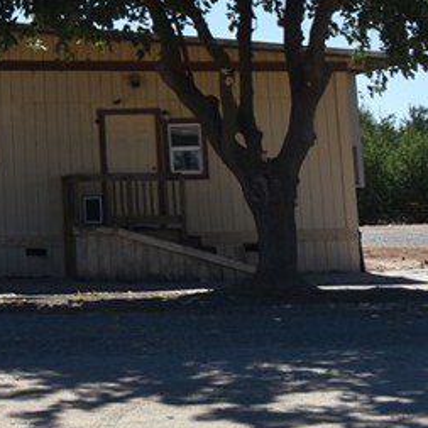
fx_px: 1301
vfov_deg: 17.8
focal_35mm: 93
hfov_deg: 16.6
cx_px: -262
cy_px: -85
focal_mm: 18
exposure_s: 1/200
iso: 100
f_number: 10
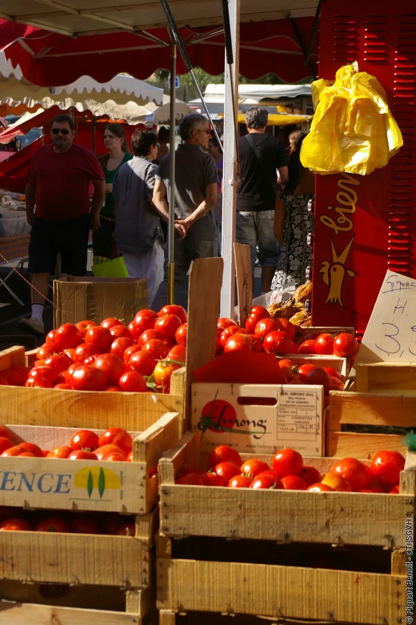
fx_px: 1432
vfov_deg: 24.6
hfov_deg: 16.5
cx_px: 208
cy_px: 312
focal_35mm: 82
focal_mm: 55
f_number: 9.5
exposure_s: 1/250
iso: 200
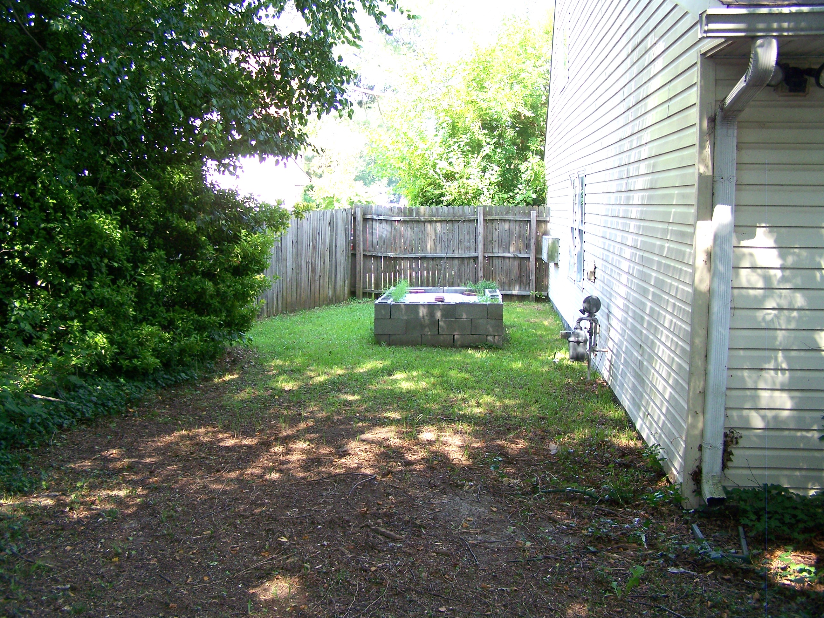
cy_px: 309
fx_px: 905
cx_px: 412
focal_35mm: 38
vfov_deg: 37.7
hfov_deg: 49.0
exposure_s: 1/80
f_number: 2.8
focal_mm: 6.3
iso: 80
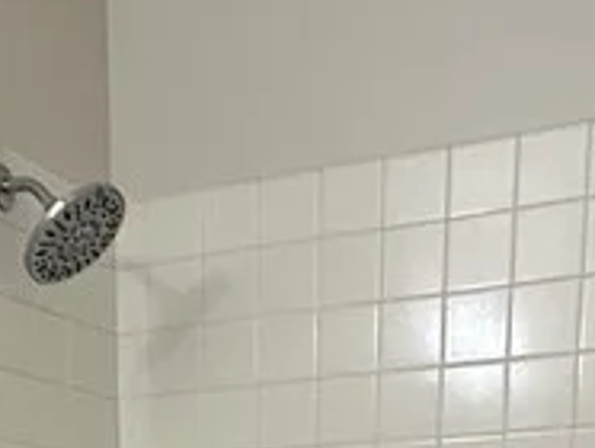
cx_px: 195
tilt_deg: -12.2
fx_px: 1325
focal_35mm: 77
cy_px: 963
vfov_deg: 14.8
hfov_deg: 25.2
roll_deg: +0.4
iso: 250
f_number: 2.2
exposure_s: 1/120
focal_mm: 2.22
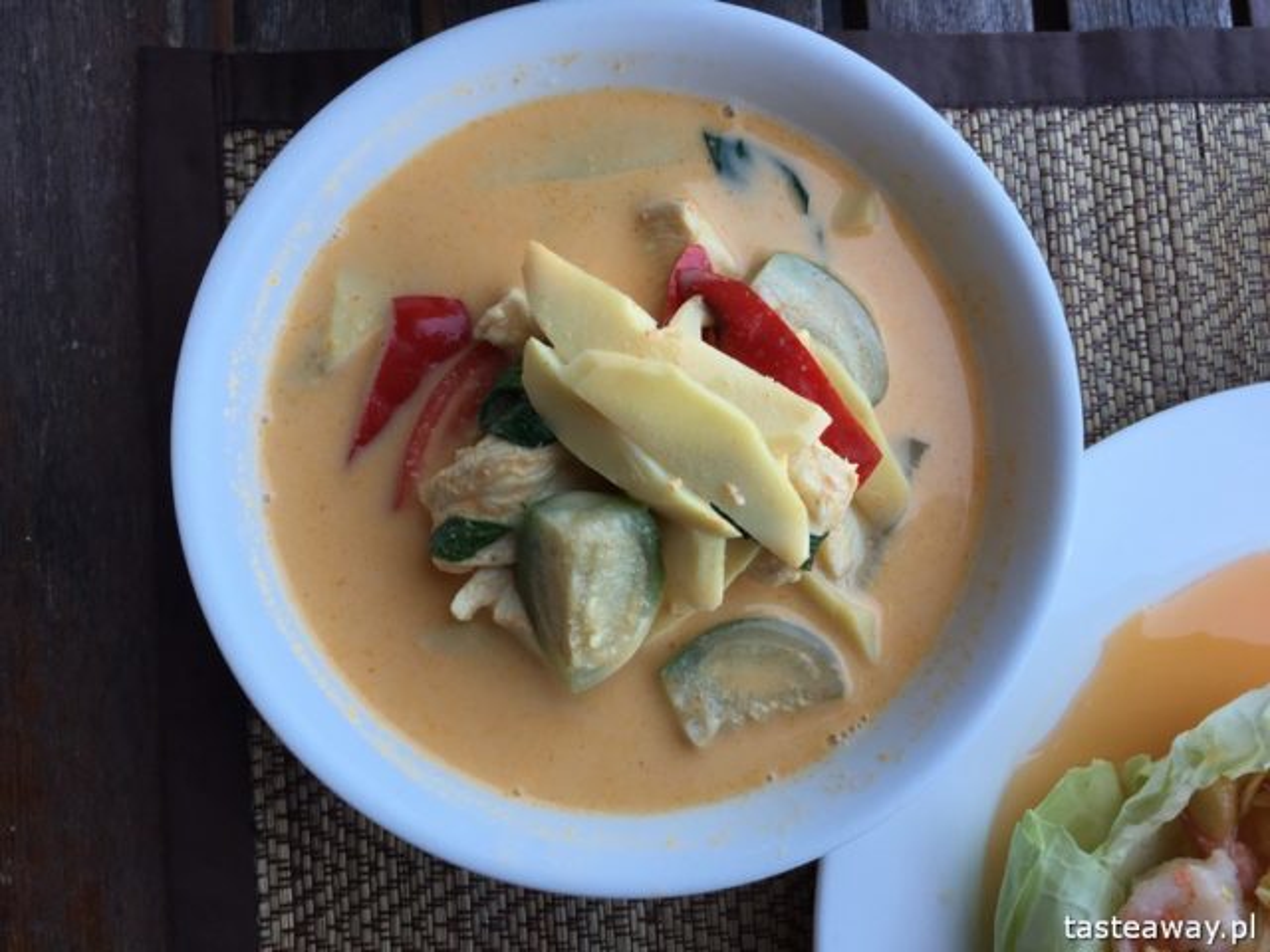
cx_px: 635
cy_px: 476
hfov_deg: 61.7
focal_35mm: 29
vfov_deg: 48.2
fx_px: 1064
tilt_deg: -84.7
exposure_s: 1/139
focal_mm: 4.15
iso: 32
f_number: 2.2
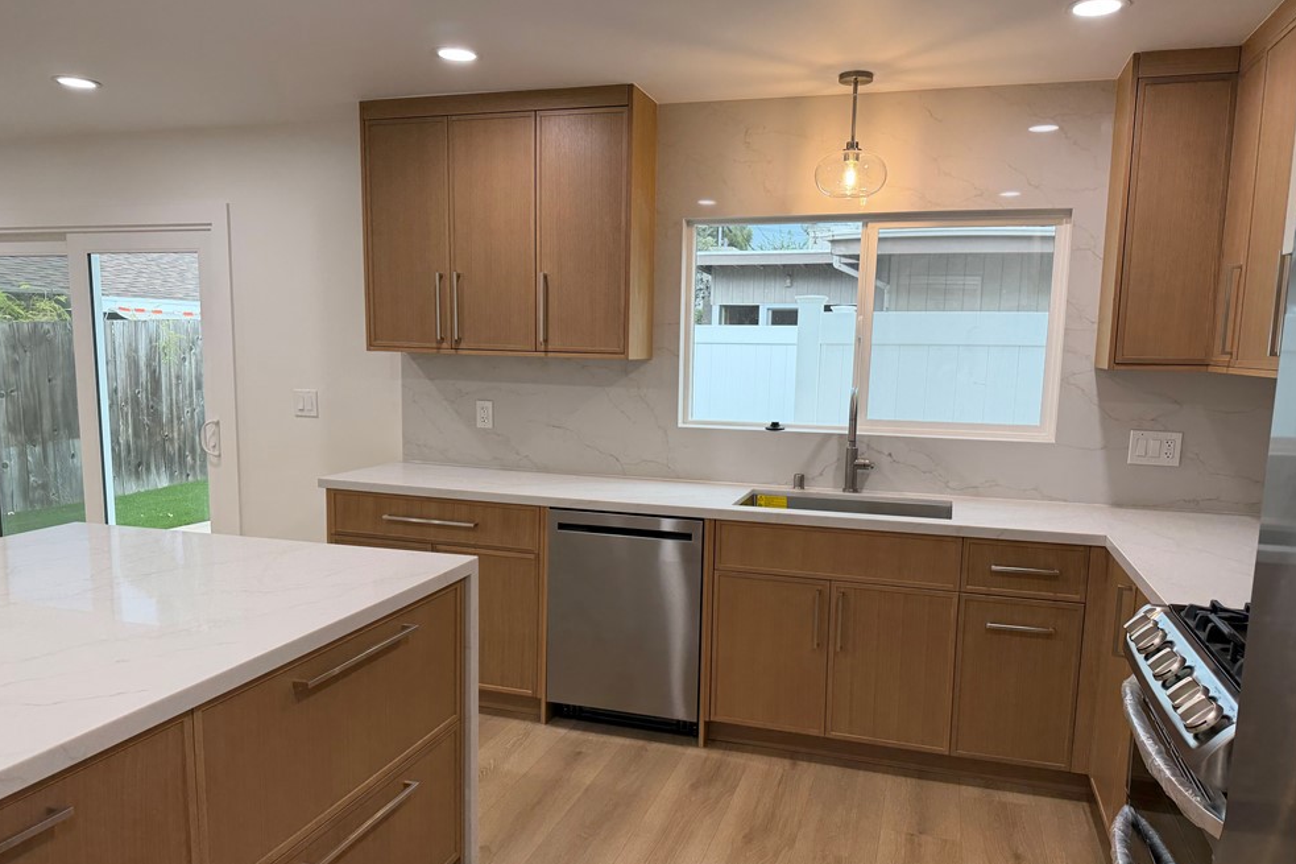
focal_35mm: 26
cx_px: 647
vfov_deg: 49.4
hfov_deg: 69.4
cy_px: 483
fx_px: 936
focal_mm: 6.76
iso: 125
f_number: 1.78
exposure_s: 1/120
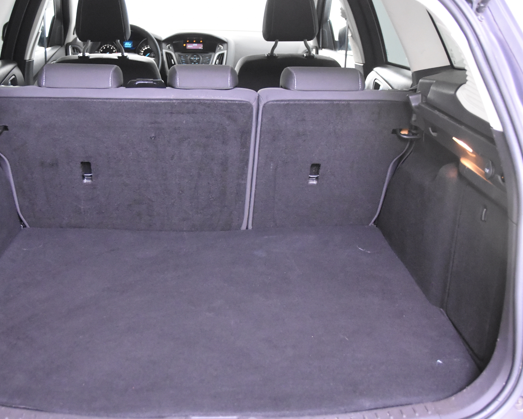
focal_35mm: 48
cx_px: 209
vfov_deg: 31.4
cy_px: 207
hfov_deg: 38.6
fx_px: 743
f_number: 3.2
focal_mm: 28
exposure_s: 1/50
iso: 6400
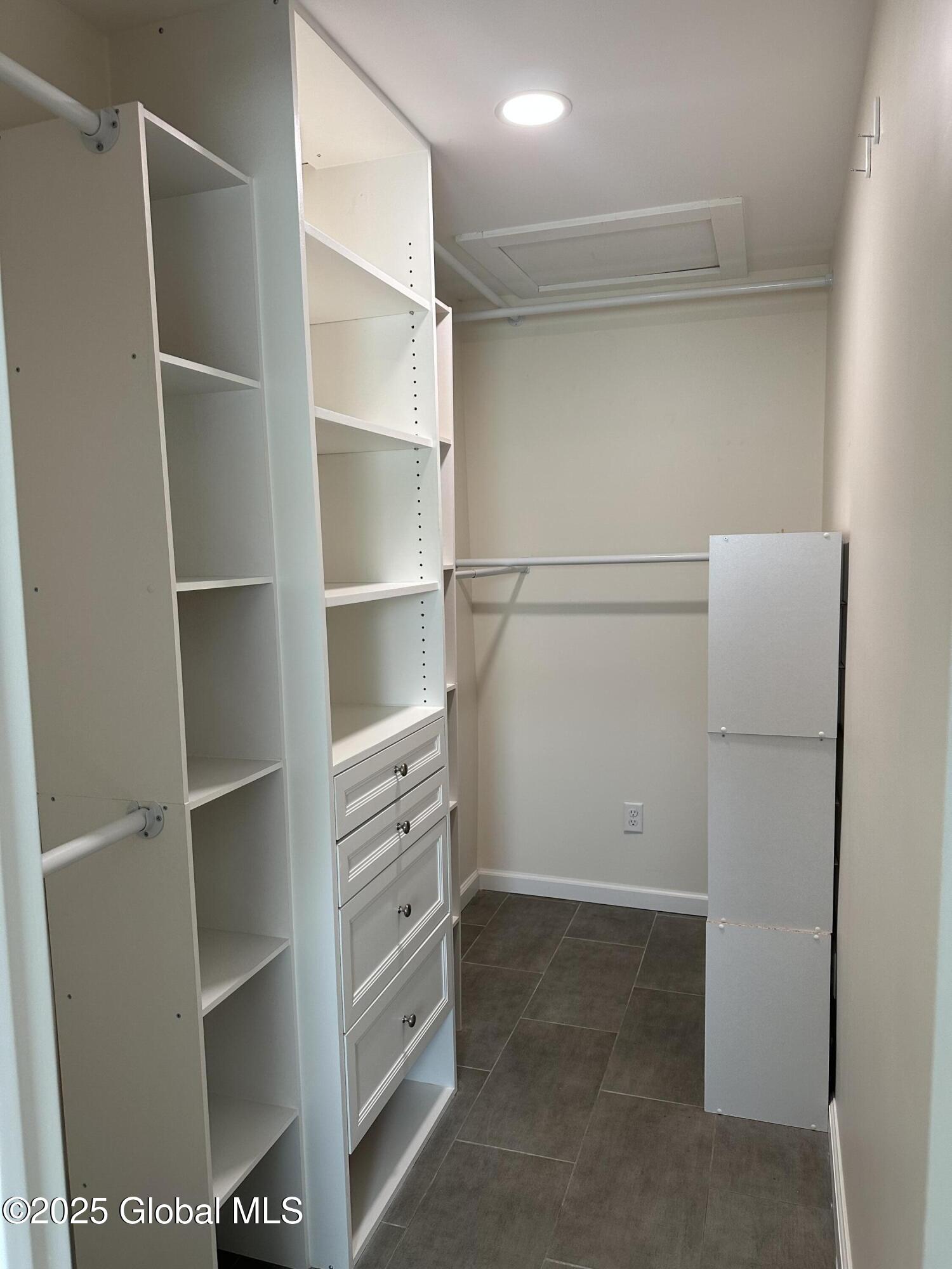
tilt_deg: -6.1
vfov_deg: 71.6
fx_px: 880
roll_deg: +0.2
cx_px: 476
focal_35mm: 24
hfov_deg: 56.8
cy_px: 634
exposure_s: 1/120
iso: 125
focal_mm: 6.86
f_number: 1.78
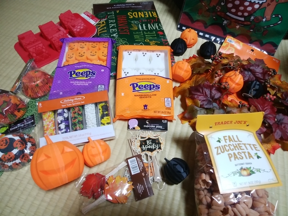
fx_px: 183
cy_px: 108
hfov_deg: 76.4
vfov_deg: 61.1
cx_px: 144
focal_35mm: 22
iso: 125
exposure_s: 1/25
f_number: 2
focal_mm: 3
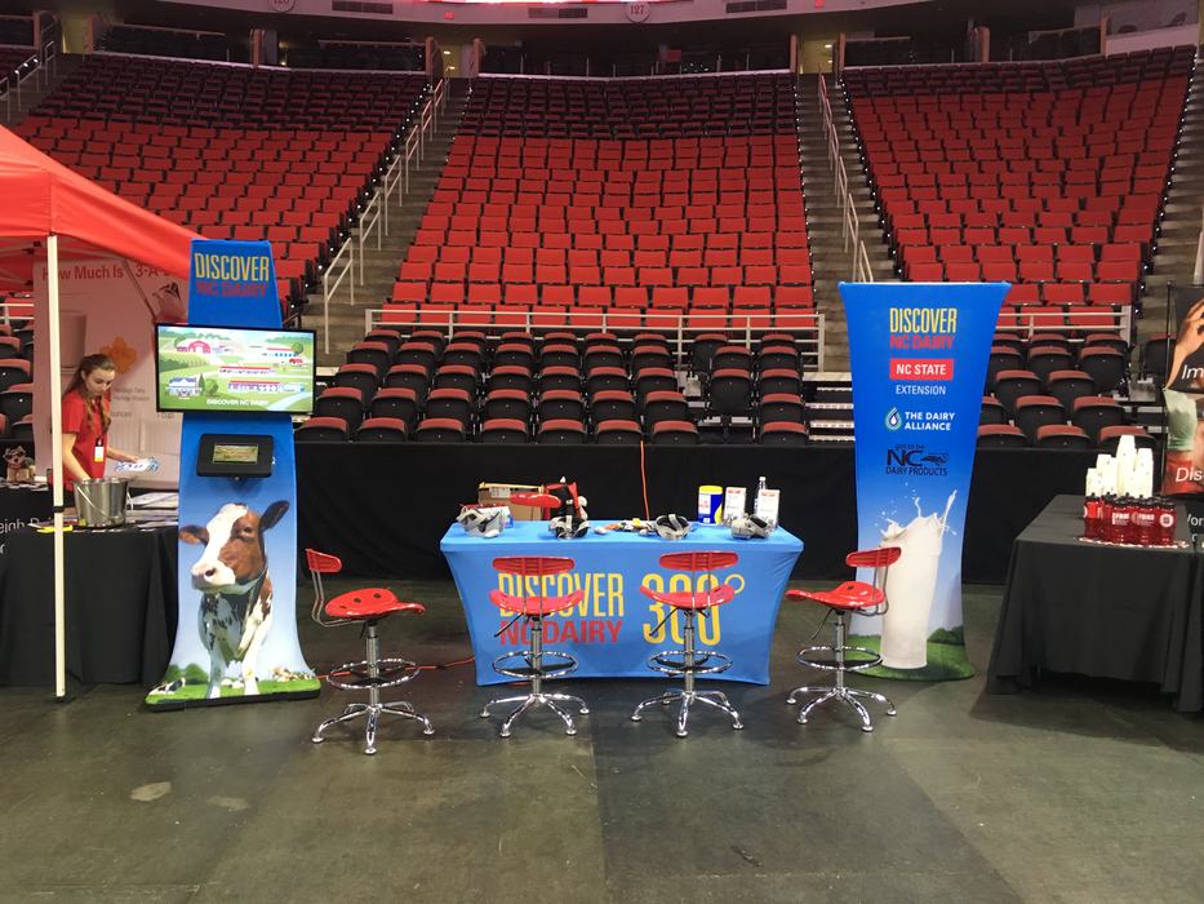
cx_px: 602
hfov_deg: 61.7
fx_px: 1009
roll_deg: -0.6
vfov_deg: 48.2
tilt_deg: -3.6
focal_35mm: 29
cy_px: 452
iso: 100
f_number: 2.2
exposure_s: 1/30
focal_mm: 4.15
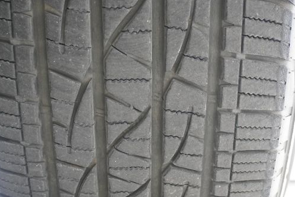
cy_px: 124
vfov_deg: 21.5
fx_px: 516
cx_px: 128
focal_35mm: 63
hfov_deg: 31.9
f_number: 5
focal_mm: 33
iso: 1600
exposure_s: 1/60
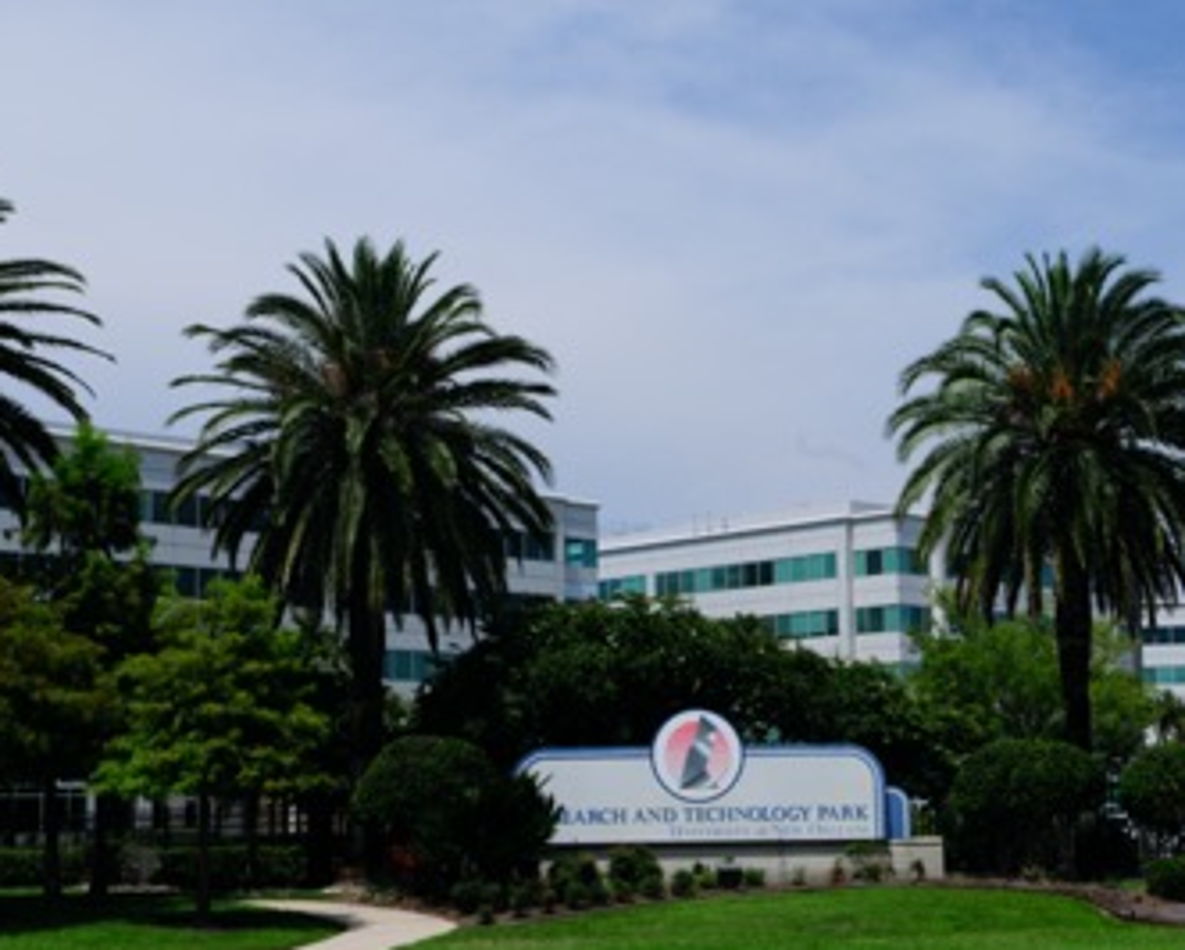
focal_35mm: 61
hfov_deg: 30.9
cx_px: 607
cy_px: 509
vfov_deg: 25.0
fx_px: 2141
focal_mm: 30
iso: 250
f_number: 13
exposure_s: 1/640
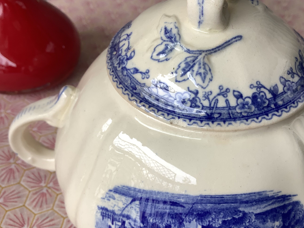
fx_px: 343
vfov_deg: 36.8
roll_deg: +1.5
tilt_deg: -41.9
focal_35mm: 39
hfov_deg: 47.5
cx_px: 188
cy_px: 116
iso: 50
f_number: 2.4
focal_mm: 3.3
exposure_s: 1/60
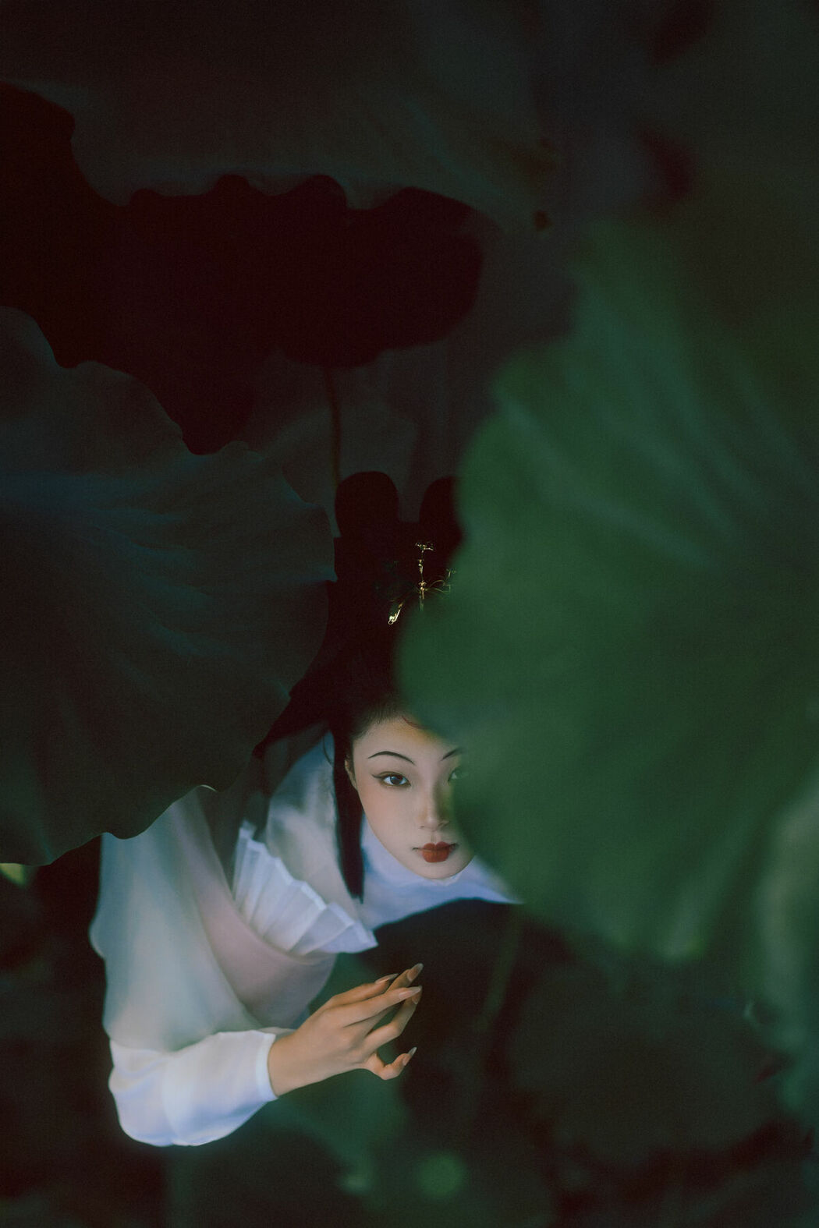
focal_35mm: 85
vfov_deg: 23.9
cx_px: 410
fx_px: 2900
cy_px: 614
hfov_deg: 16.1
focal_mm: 85
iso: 320
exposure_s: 1/320
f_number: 1.8
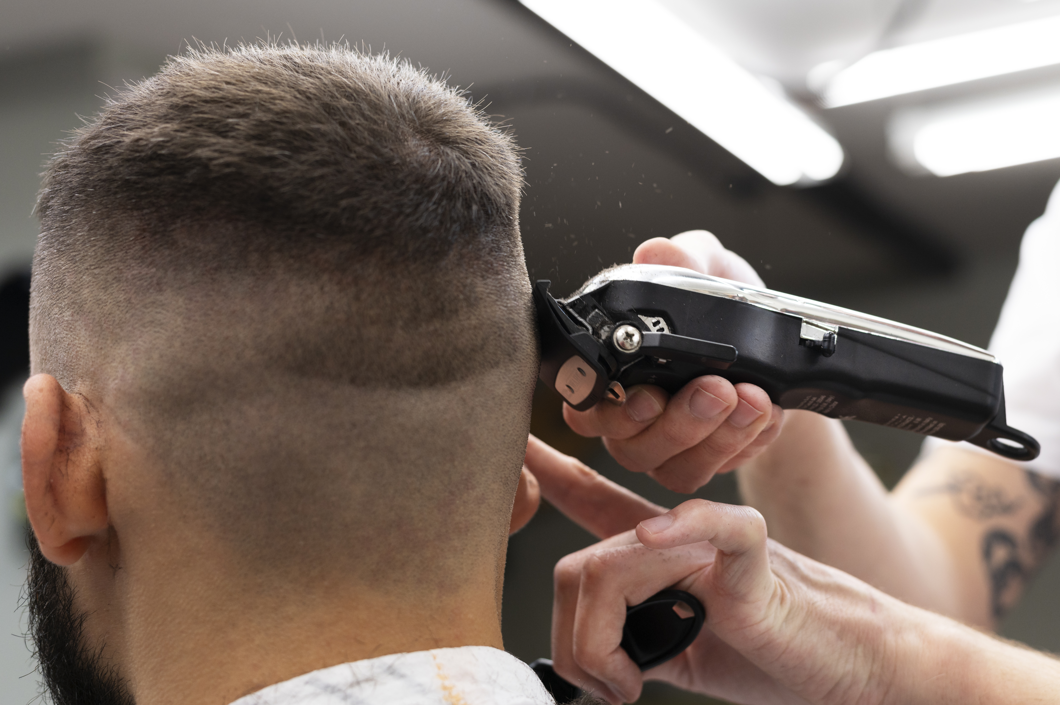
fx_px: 1471
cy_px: 352
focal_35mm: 50
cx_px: 530
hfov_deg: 39.6
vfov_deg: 27.0
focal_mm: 50
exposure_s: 1/320
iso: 640
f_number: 4
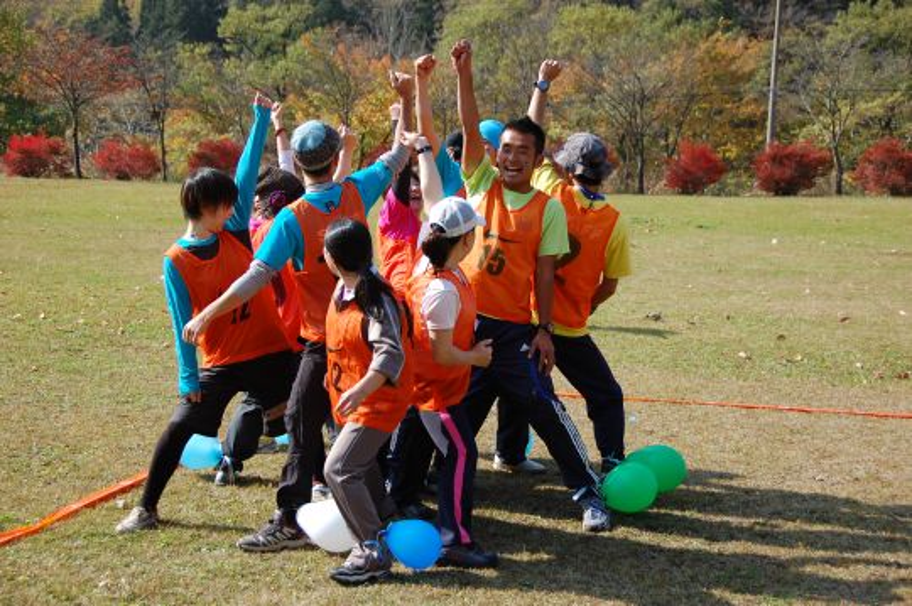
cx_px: 456
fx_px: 1443
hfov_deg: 35.1
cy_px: 303
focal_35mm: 57
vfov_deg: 23.7
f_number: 4.5
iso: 360
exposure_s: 1/1000
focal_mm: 38
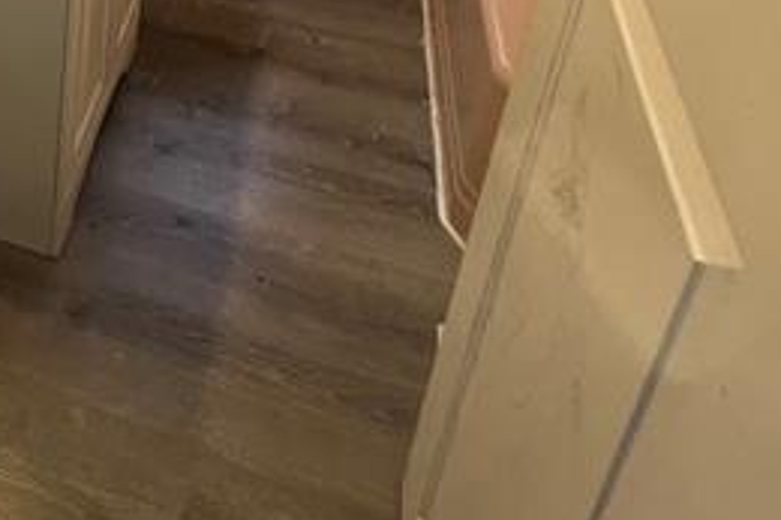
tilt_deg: -21.1
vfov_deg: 25.7
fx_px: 867
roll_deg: -5.1
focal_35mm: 40
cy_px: -240
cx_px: 9
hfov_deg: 42.3
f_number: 1.8
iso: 125
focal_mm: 1.57
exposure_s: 1/60
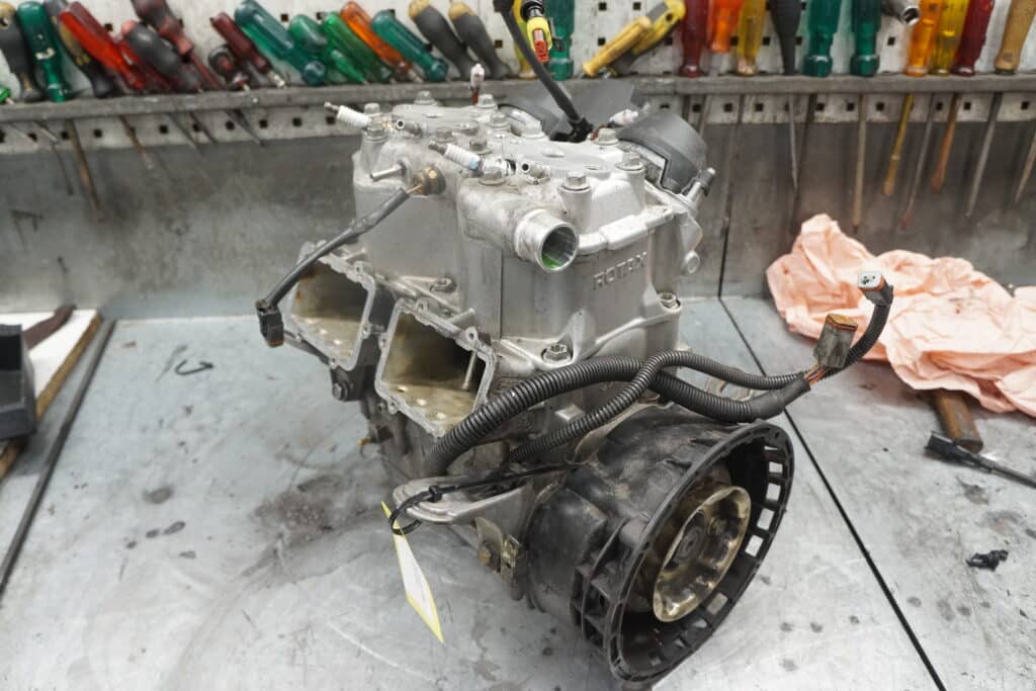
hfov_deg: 67.4
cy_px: 346
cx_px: 518
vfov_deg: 47.9
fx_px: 777
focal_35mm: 27
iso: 640
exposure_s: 1/60
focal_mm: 18
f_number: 4.5
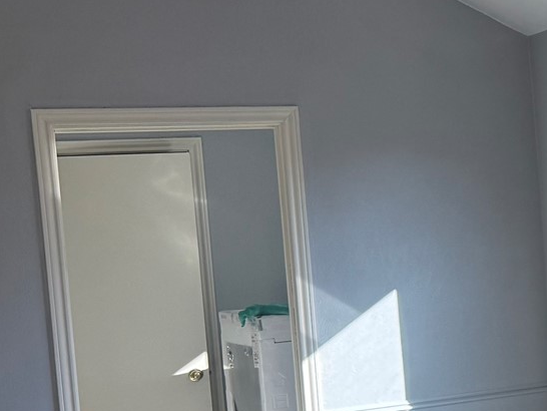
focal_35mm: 90
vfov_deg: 16.4
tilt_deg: -3.1
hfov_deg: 18.3
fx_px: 1423
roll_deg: +3.4
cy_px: 280
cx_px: 912
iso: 100
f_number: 1.78
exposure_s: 1/637
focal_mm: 6.76
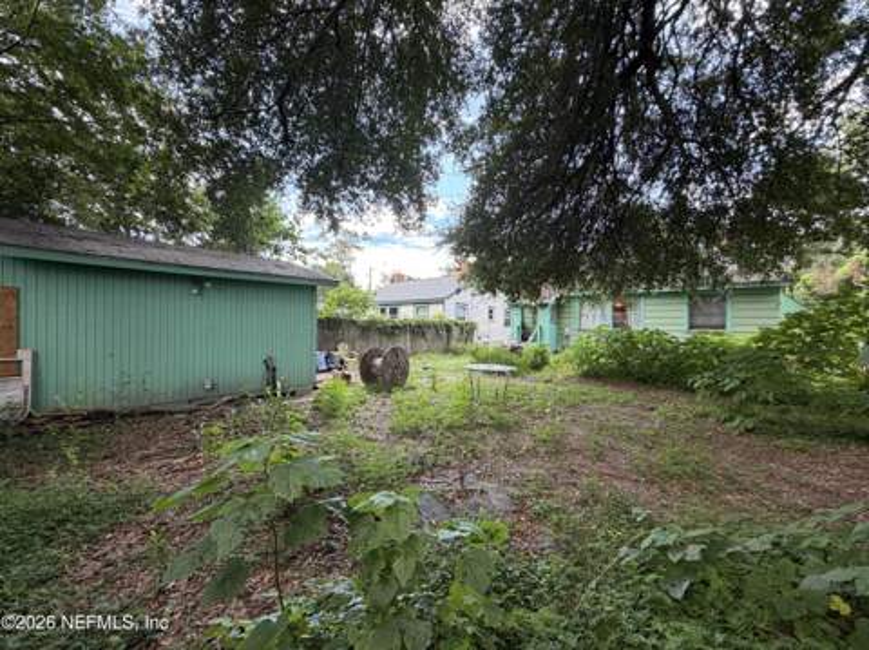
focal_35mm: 14
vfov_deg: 85.6
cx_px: 434
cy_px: 325
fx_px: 351
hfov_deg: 102.1
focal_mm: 2.22
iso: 100
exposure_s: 1/121
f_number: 2.2
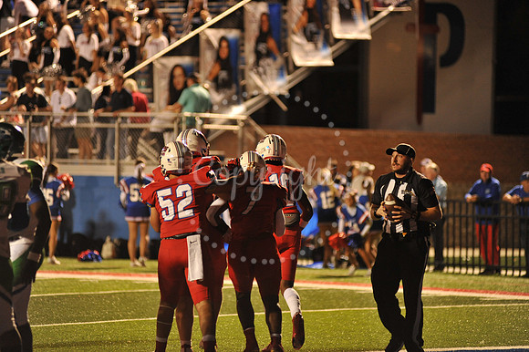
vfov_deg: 6.9
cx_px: 264
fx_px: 2937
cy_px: 176
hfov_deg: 10.3
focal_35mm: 200
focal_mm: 200
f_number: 2.8
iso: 2000
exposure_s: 1/200
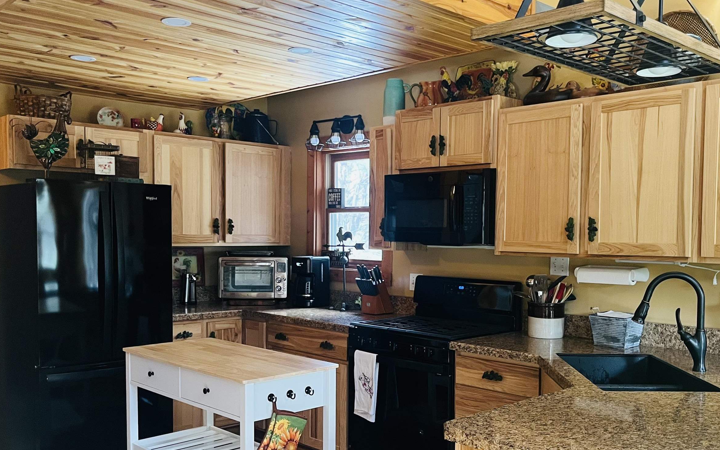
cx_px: 398
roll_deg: -0.1
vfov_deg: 35.2
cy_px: 269
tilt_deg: -2.4
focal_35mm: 36
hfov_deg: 53.9
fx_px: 706
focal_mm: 5.1
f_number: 1.6
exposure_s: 1/60
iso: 200
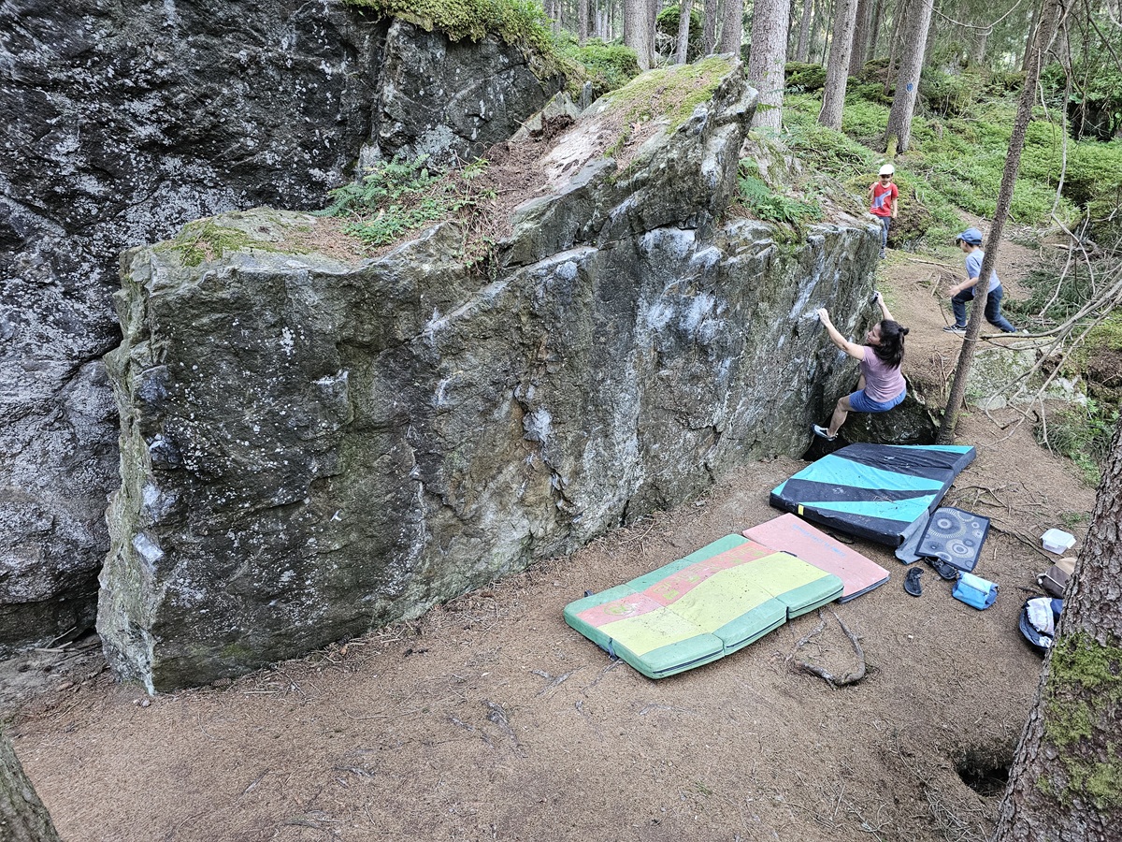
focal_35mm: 23
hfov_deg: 73.9
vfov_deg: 58.9
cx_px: 561
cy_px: 421
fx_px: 745
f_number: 1.7
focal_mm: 6.3
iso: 500
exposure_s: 1/50
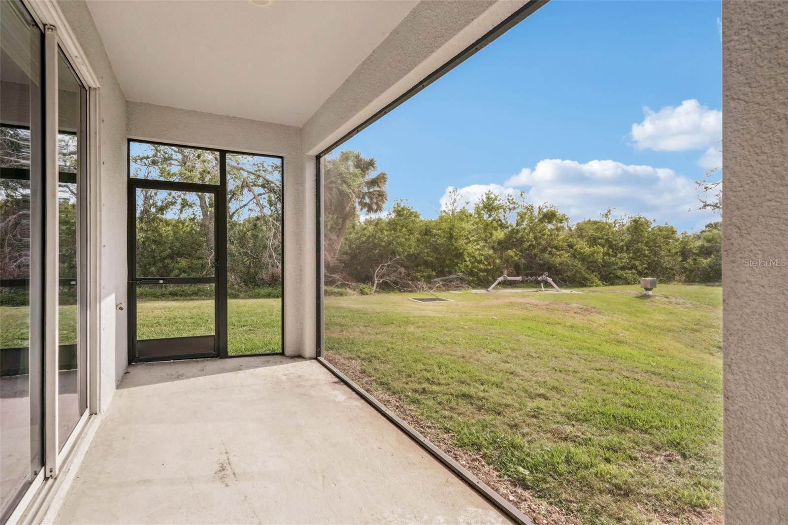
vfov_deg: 64.5
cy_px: 262
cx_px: 394
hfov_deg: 86.9
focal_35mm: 19
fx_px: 416
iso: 400
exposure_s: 1/500
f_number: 8
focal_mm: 19
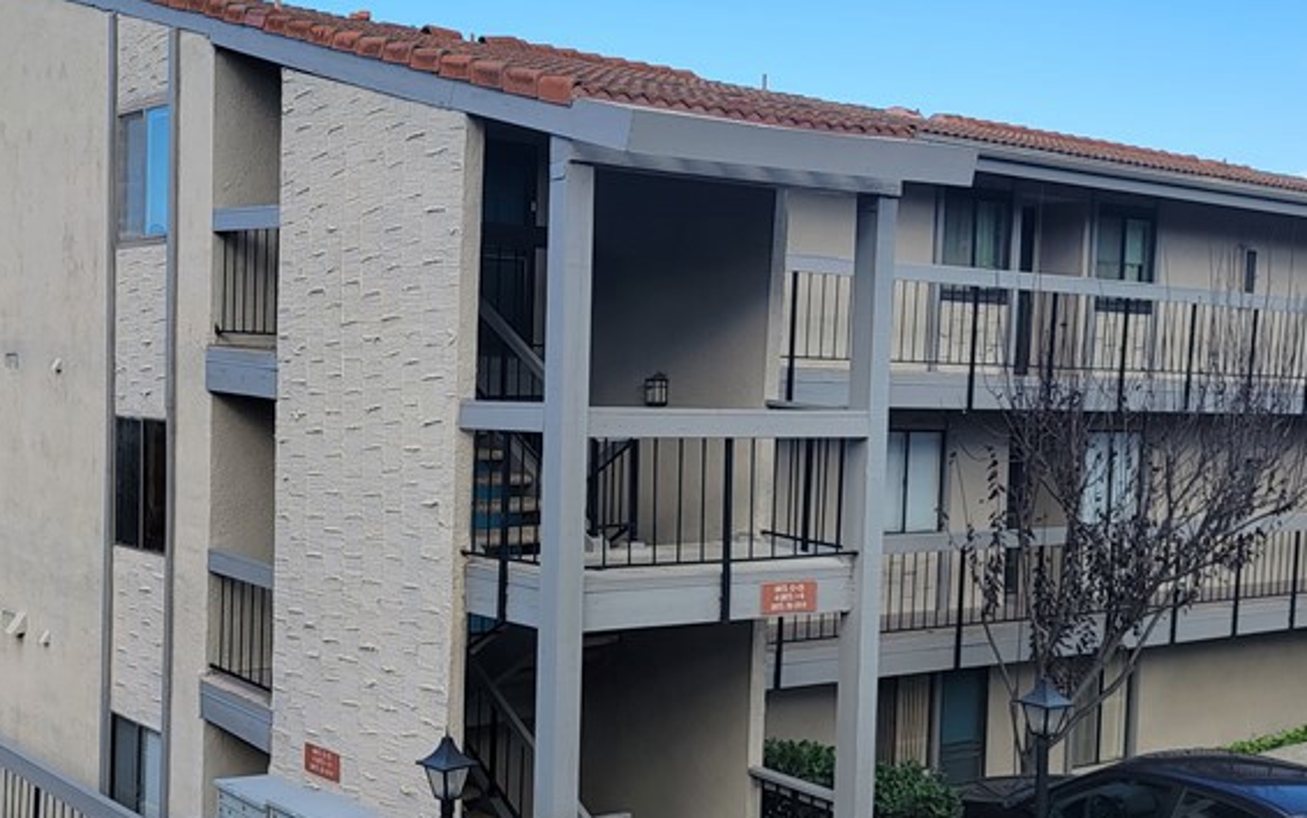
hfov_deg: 43.1
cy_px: 499
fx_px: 1639
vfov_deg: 27.9
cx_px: 469
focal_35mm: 46
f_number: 1.8
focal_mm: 6.7
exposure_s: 1/501
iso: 16
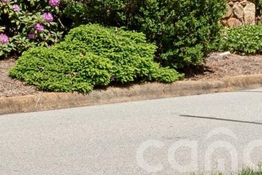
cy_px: -213
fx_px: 1034
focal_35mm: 142
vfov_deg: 8.9
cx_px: -119
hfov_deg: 13.7
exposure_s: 1/1600
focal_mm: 30
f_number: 7.1
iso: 320
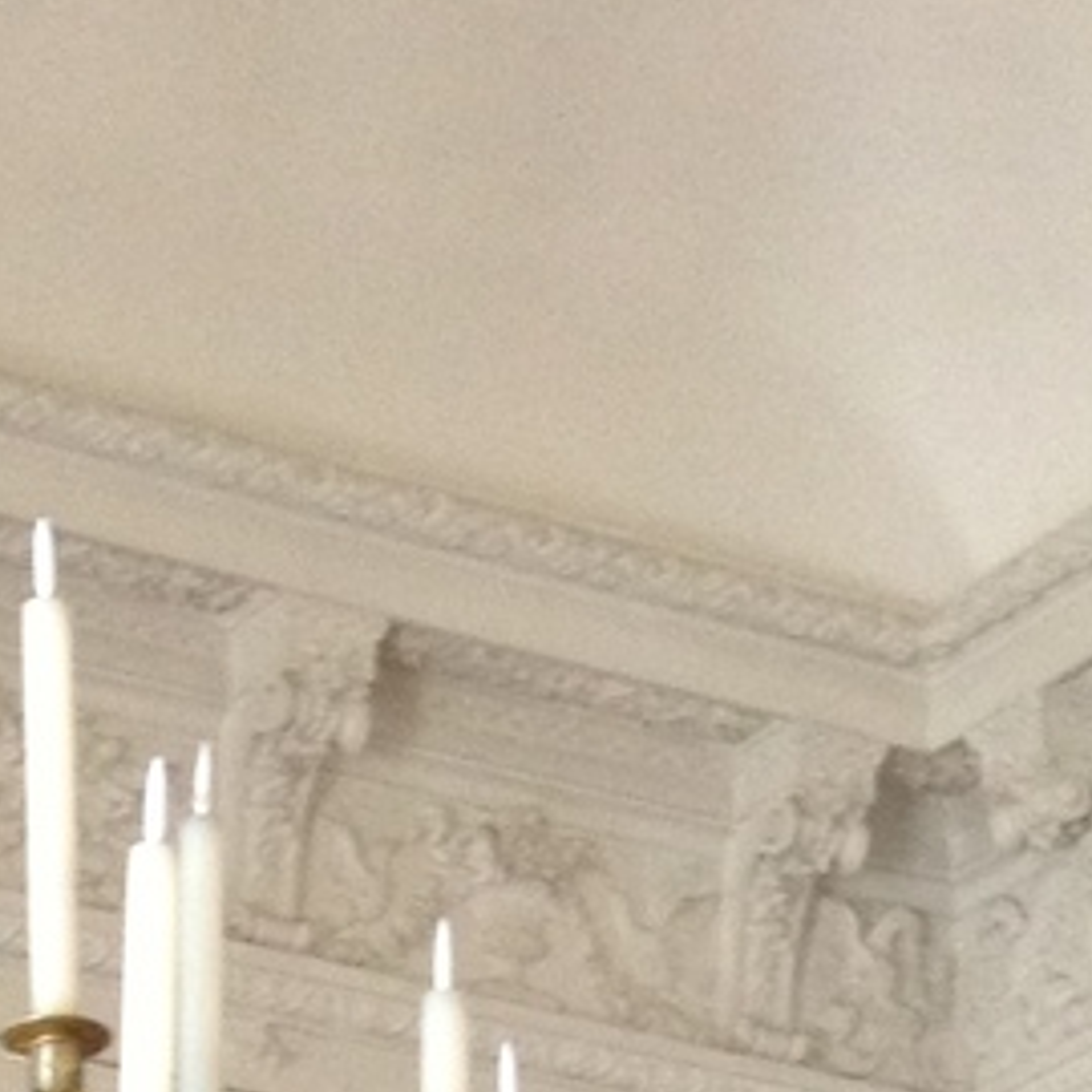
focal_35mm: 183
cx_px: -73
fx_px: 6531
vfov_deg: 8.3
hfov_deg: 9.5
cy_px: 3130
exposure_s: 1/20
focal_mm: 4.28
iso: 160
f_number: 2.4
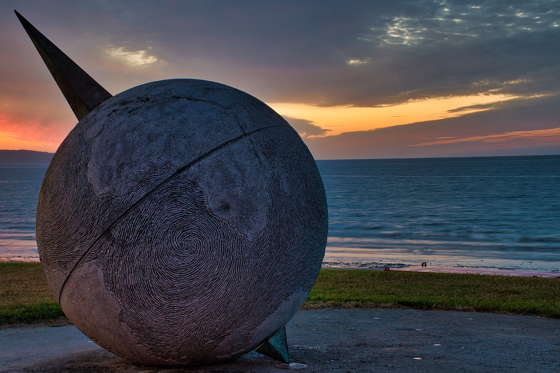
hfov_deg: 34.6
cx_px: 220
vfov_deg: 23.5
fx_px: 896
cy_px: 192
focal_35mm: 58
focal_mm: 31
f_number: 14
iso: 100
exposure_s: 2.5
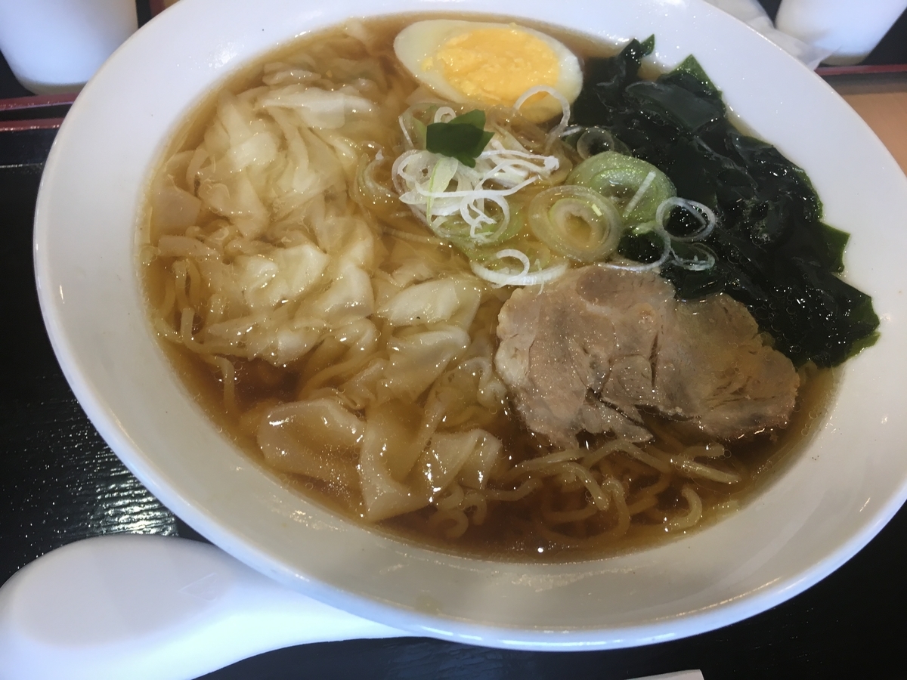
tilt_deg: -55.6
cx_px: 454
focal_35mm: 29
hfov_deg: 61.7
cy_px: 340
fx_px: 760
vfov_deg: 48.2
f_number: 2.2
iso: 25
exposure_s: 1/30
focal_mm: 4.15
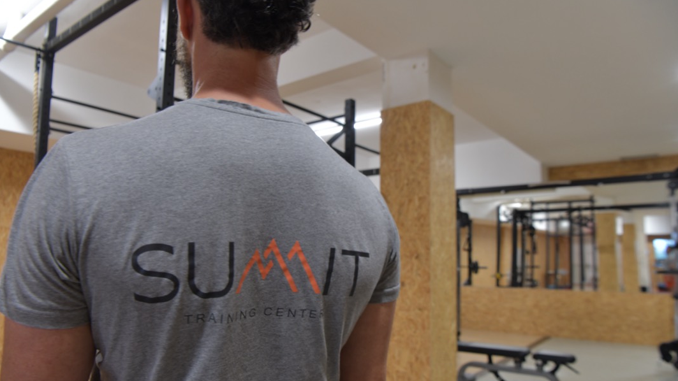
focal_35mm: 26
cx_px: 329
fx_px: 467
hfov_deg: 71.9
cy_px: 230
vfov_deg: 44.1
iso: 400
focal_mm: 24
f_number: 6.3
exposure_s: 1/13
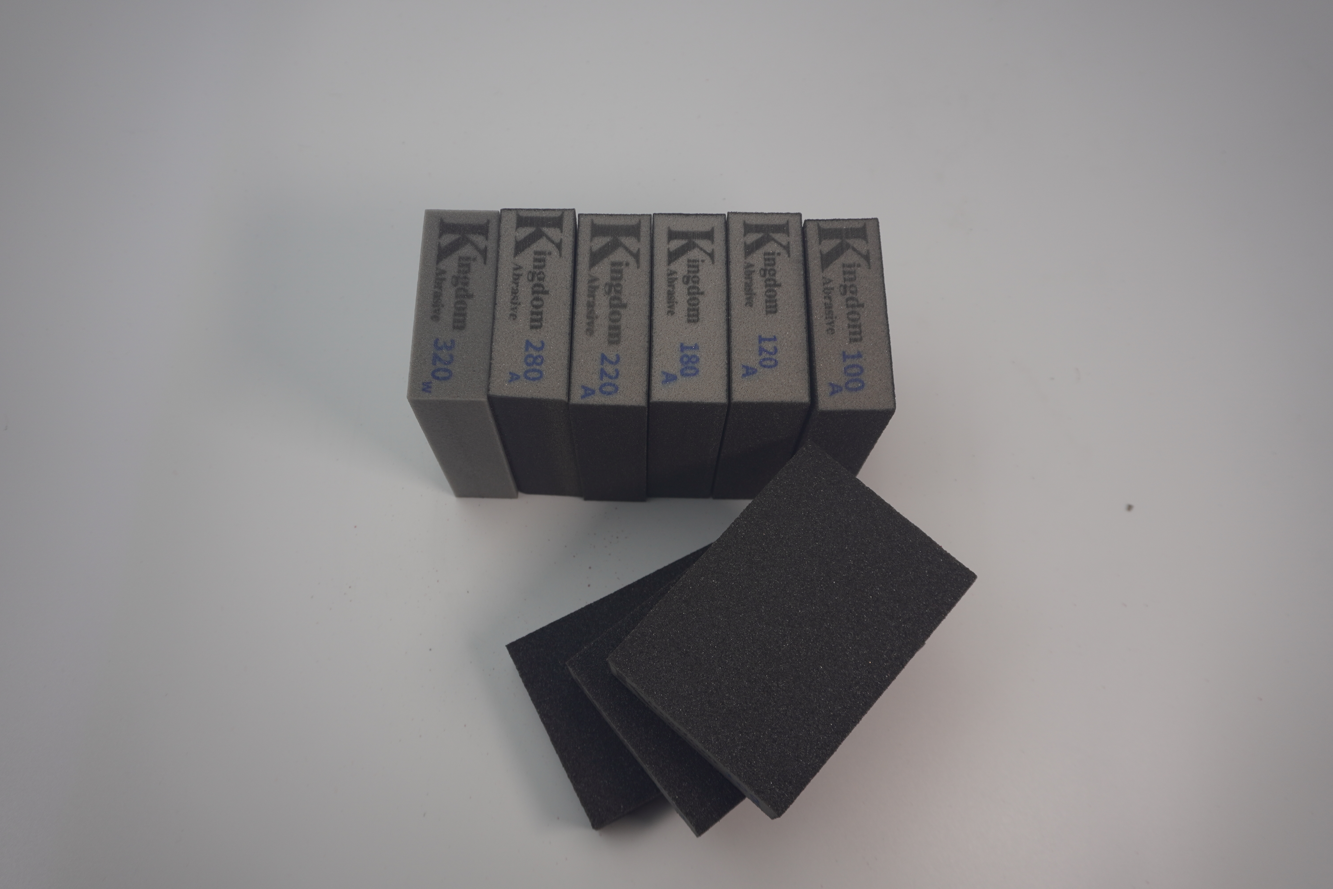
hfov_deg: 64.6
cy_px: 444
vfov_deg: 45.7
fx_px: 1055
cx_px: 666
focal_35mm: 28
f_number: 5
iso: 125
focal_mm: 19
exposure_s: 1/125
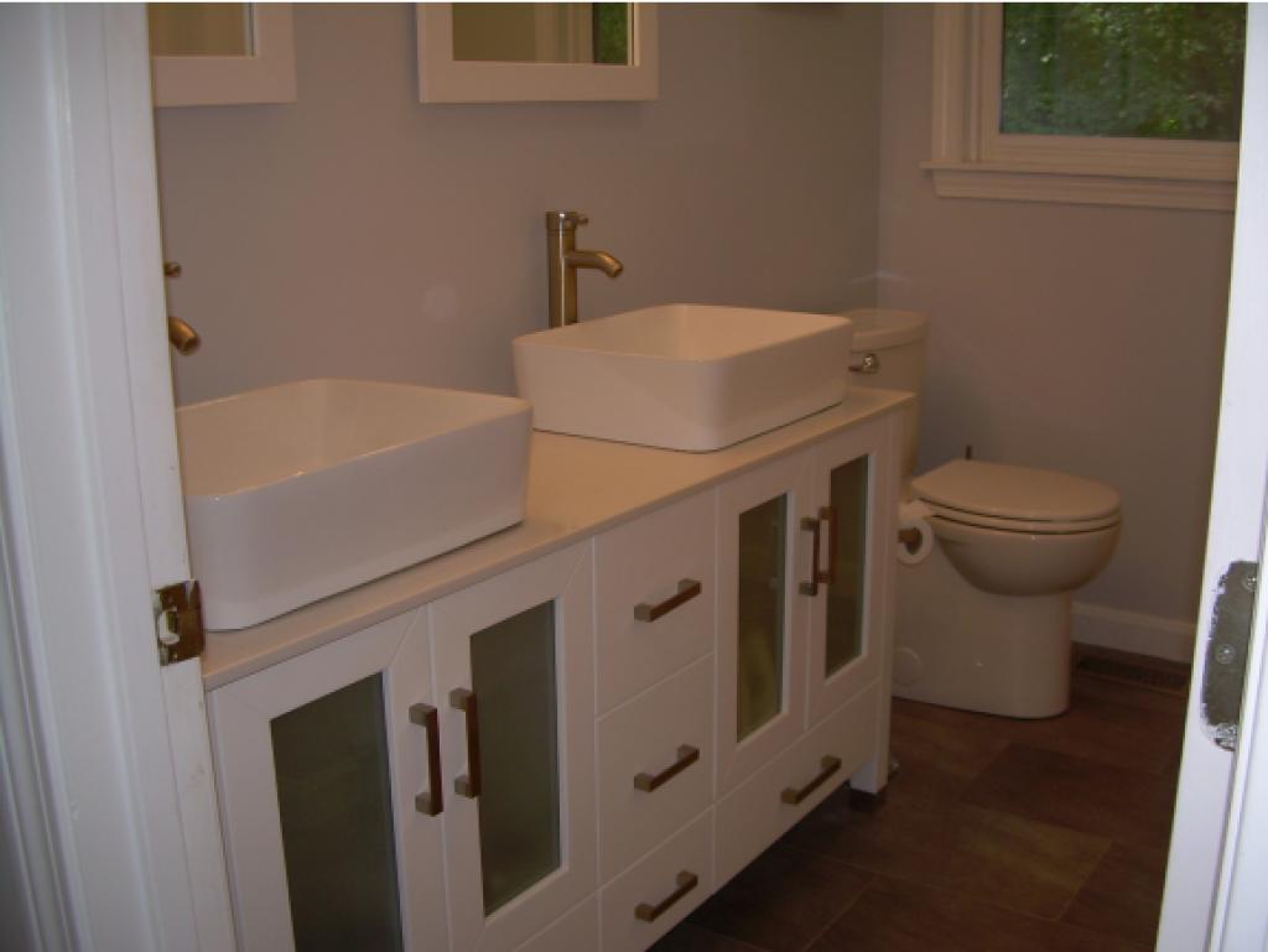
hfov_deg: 49.0
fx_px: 1393
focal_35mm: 38
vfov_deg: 37.8
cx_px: 634
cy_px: 476
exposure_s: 1/60
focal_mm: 6.3
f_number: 2.8
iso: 50
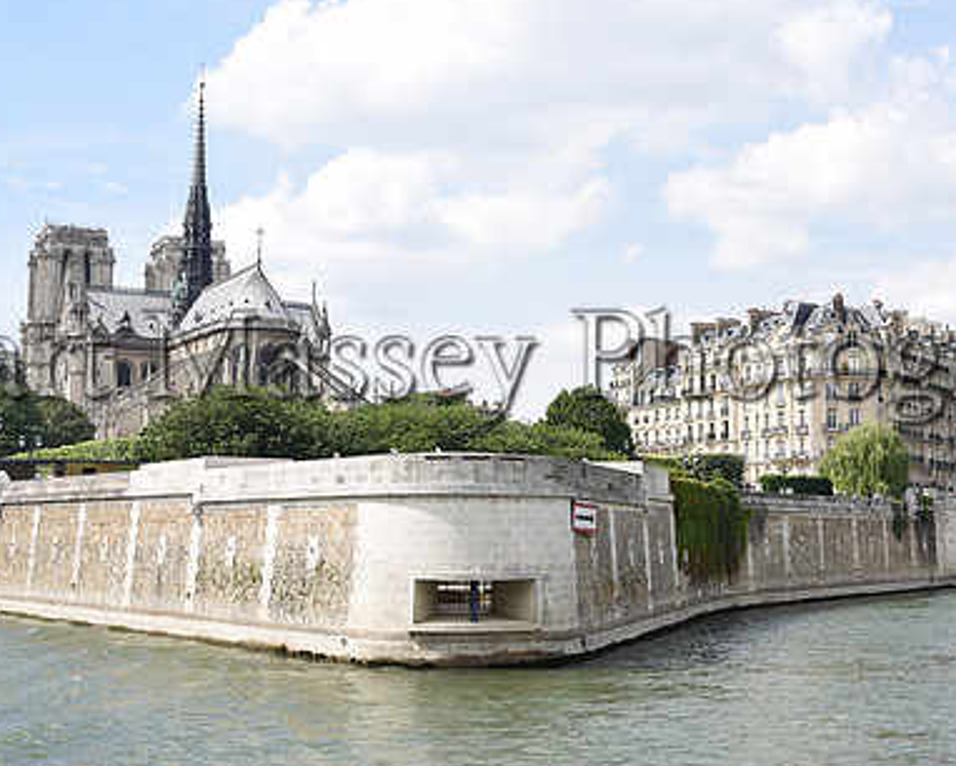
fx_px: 1614
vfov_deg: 26.7
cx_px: 573
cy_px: 367
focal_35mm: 57
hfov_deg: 32.9
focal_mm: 40
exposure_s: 1/200
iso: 140
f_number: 9
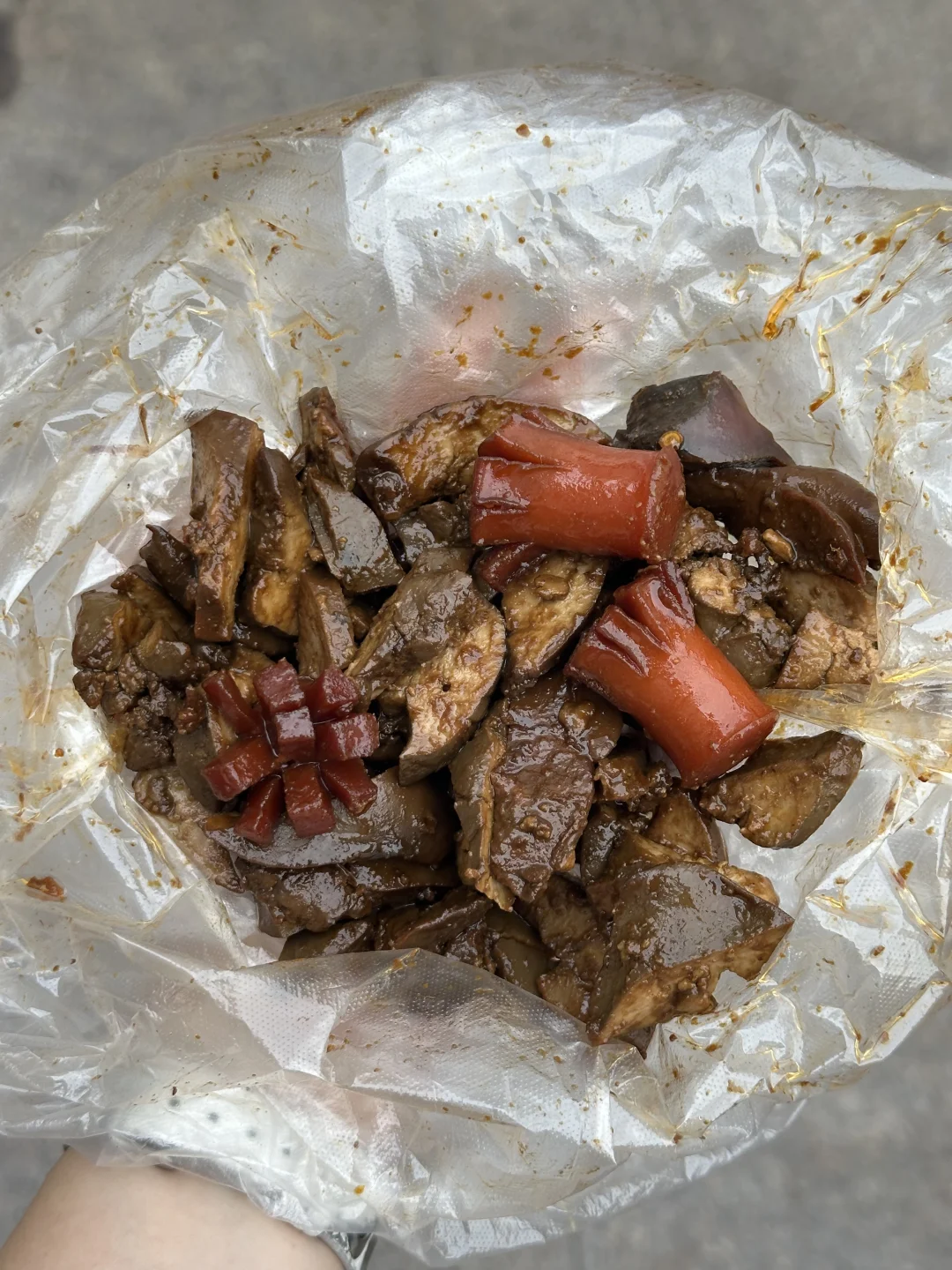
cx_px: 476
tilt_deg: -55.5
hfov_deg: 30.3
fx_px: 1760
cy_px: 635
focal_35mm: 48
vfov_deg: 39.7
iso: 64
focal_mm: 6.86
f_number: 1.78
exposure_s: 1/121
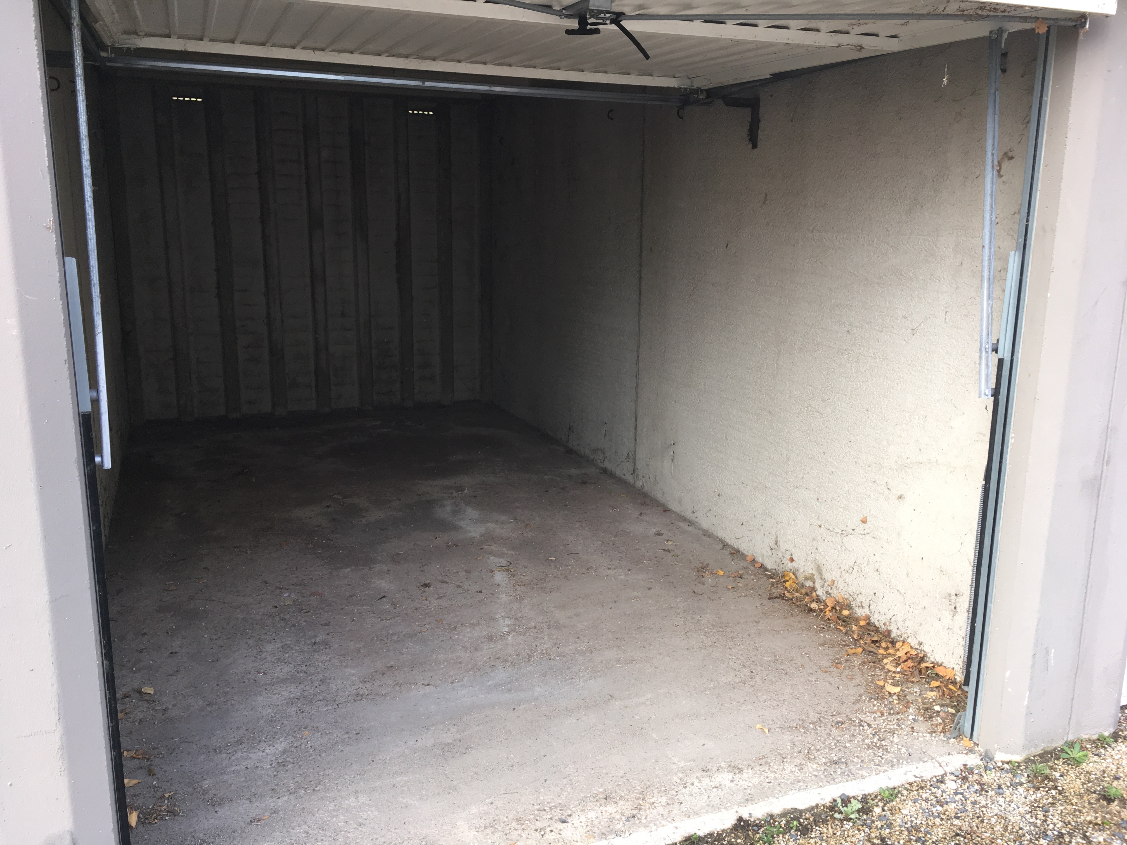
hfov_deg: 61.7
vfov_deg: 48.2
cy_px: 422
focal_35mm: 29
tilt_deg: -12.4
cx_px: 564
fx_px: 944
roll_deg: -0.6
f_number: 2.2
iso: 32
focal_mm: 4.15
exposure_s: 1/100
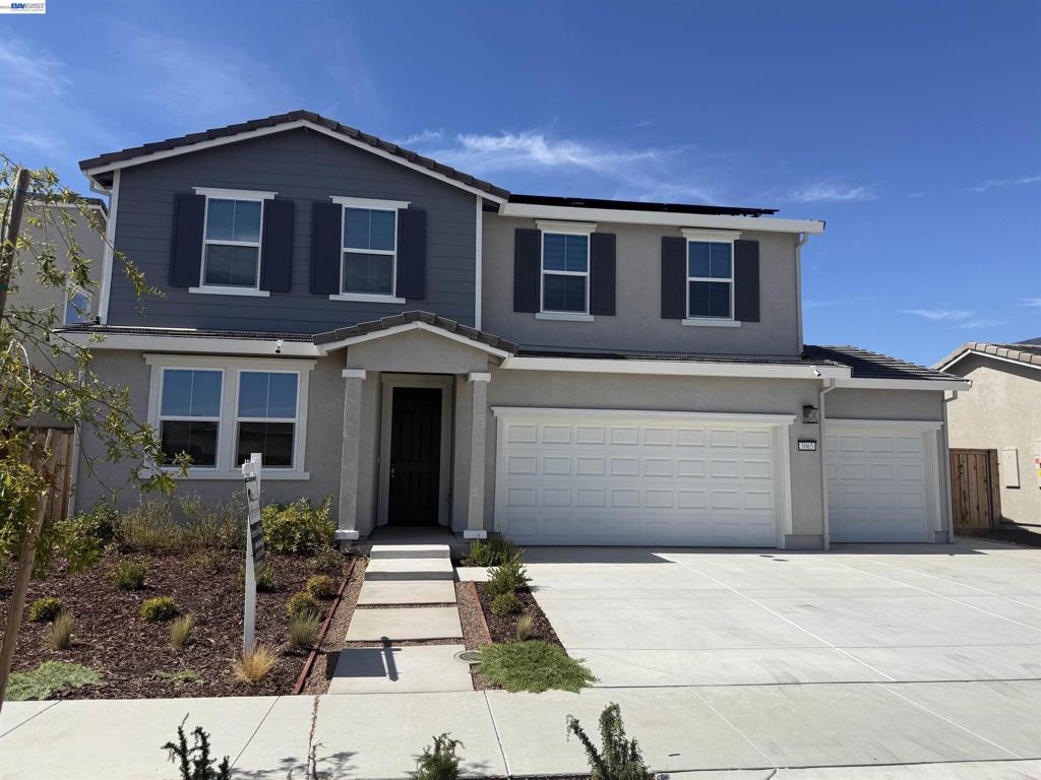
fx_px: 722
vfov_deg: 56.8
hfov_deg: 71.6
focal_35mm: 24
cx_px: 520
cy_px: 390
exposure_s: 1/5714
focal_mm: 6.76
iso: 80
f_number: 1.78
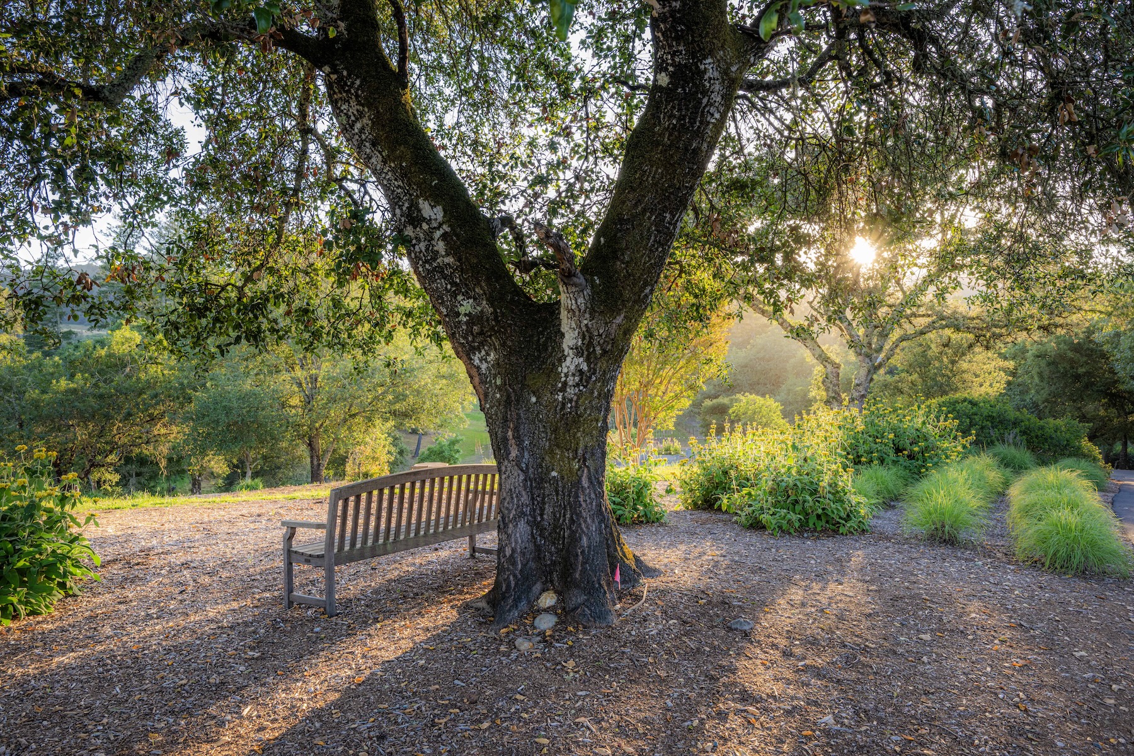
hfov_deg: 77.3
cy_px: 378
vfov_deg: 56.1
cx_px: 567
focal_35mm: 22
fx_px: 709
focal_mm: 22.5
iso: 250
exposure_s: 1/30
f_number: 9
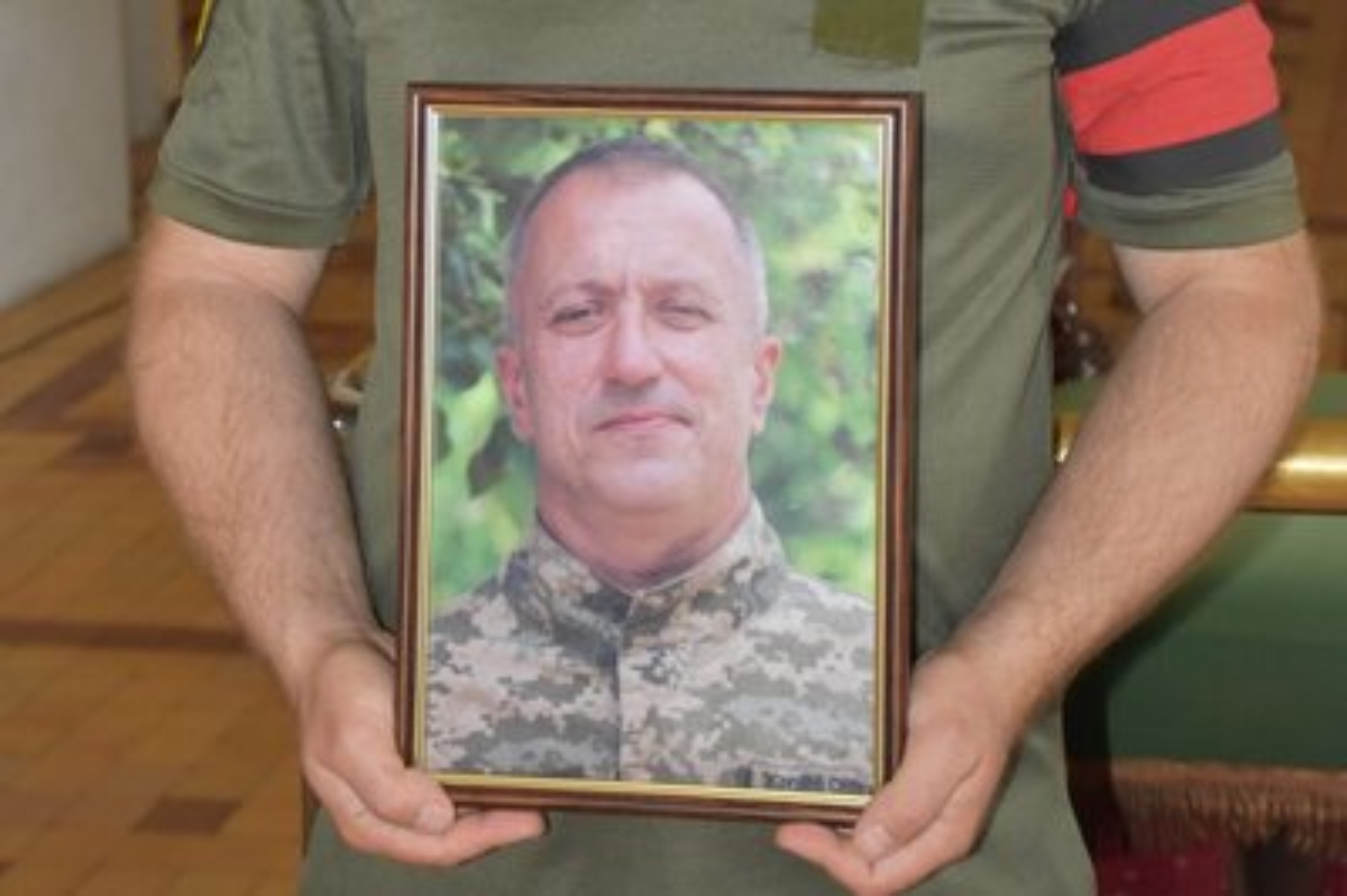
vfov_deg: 23.7
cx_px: 674
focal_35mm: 57
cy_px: 448
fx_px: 2131
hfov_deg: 35.1
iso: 1400
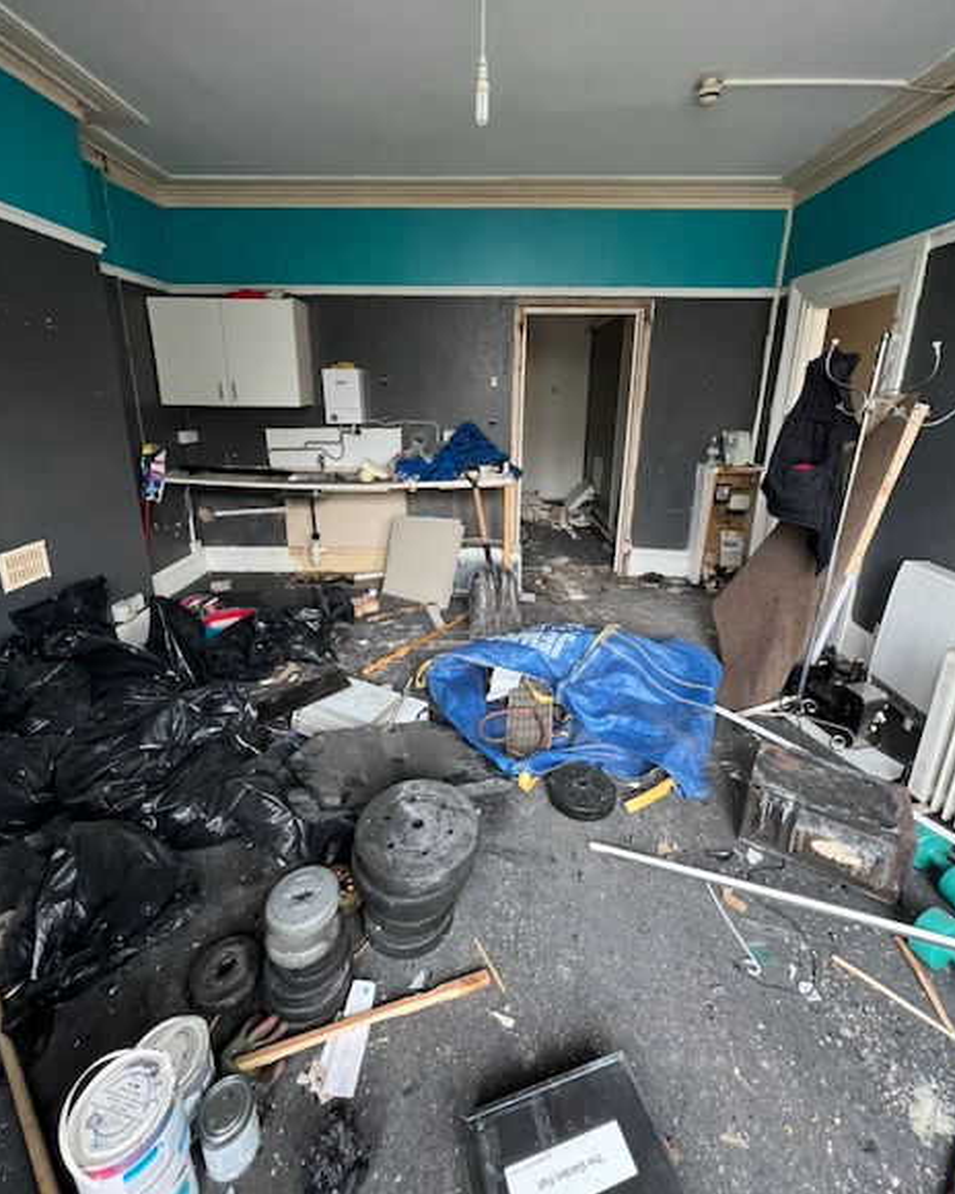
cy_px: 539
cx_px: 486
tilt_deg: -17.1
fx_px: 495
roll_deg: -0.6
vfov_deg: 100.4
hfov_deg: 88.0
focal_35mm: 14
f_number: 1.8
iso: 320
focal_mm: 1.57
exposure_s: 1/60
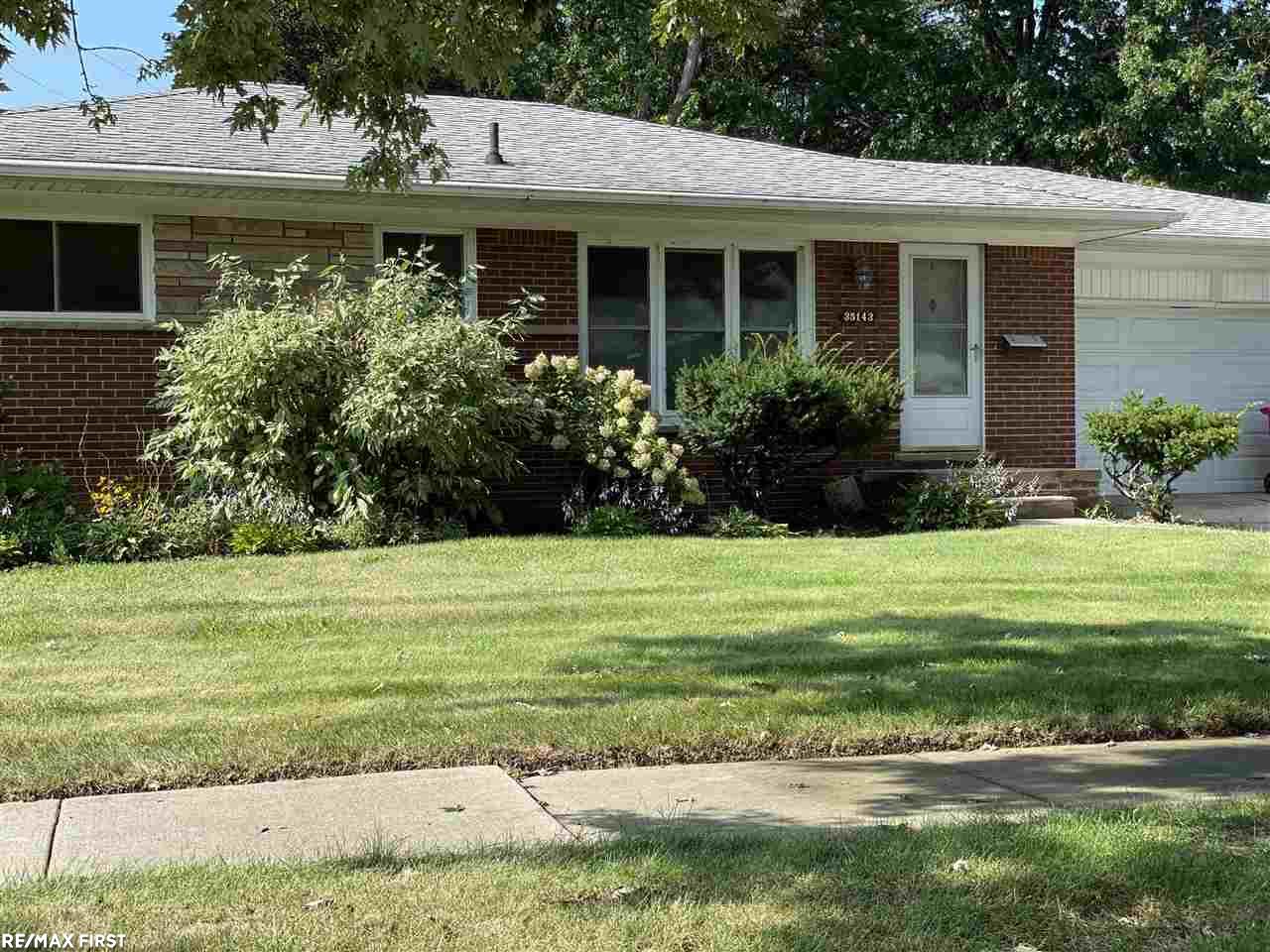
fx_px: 1908
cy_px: 476
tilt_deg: -1.5
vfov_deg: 28.0
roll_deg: +0.4
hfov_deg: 36.8
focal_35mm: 52
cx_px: 635
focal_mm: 6
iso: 25
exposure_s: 1/564
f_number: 2
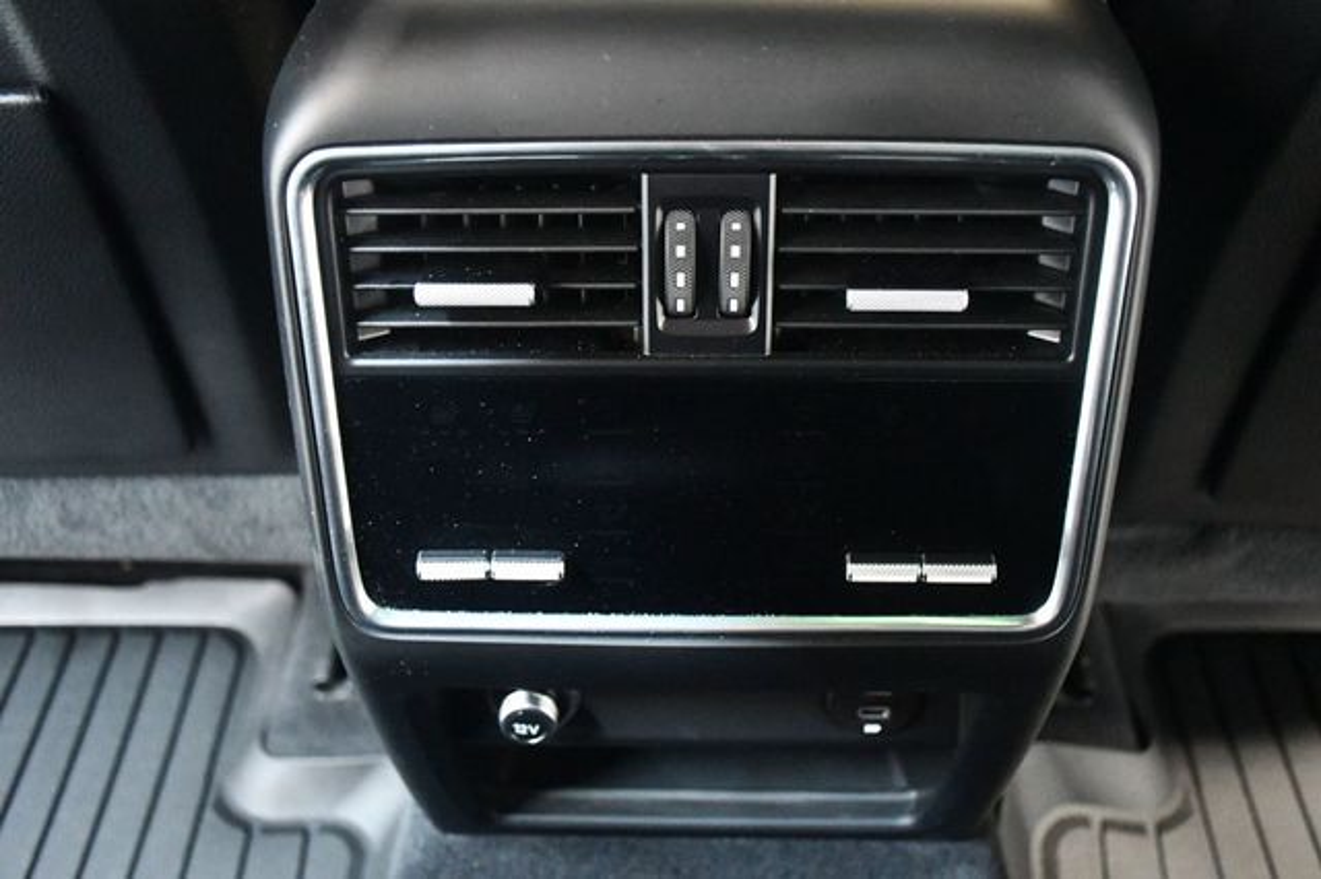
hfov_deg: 49.6
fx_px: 1430
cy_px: 440
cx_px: 660
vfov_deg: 34.2
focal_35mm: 39
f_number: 3.8
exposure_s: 1/20
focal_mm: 26
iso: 12800
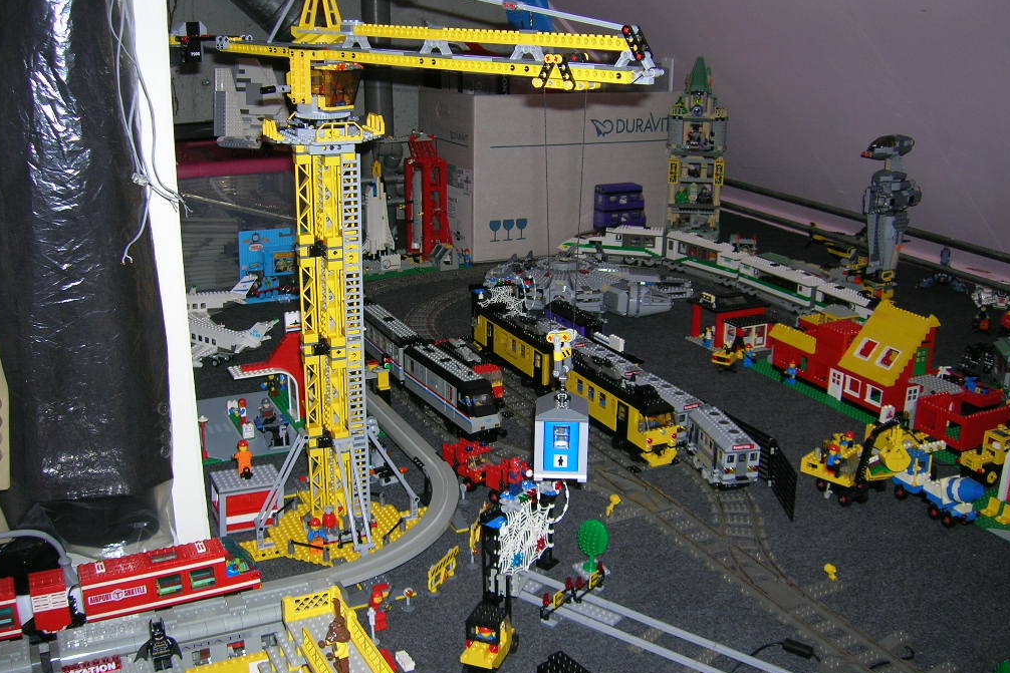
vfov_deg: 36.9
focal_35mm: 36
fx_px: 1010
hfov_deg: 53.1
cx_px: 506
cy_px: 326
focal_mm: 5.7
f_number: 2.9
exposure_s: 1/60.1
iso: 50
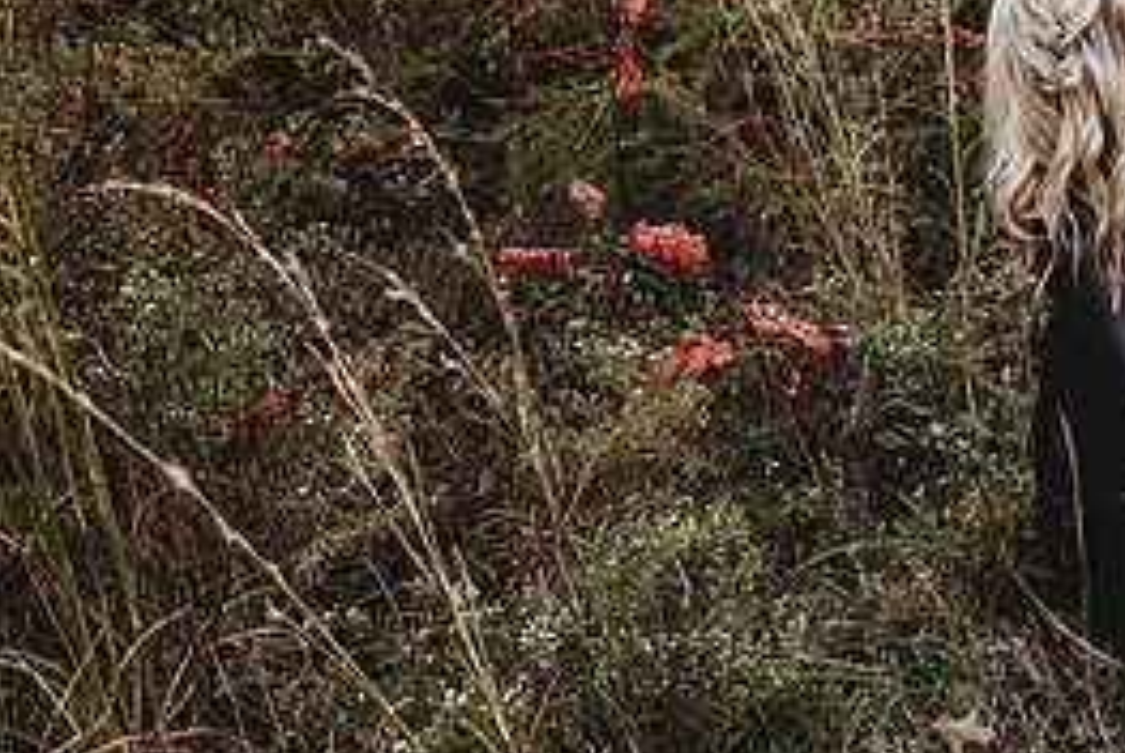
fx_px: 1846
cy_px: 190
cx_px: 1232
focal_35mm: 59
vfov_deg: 22.8
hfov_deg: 30.4
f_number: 2.5
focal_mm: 24
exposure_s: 1/125
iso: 100
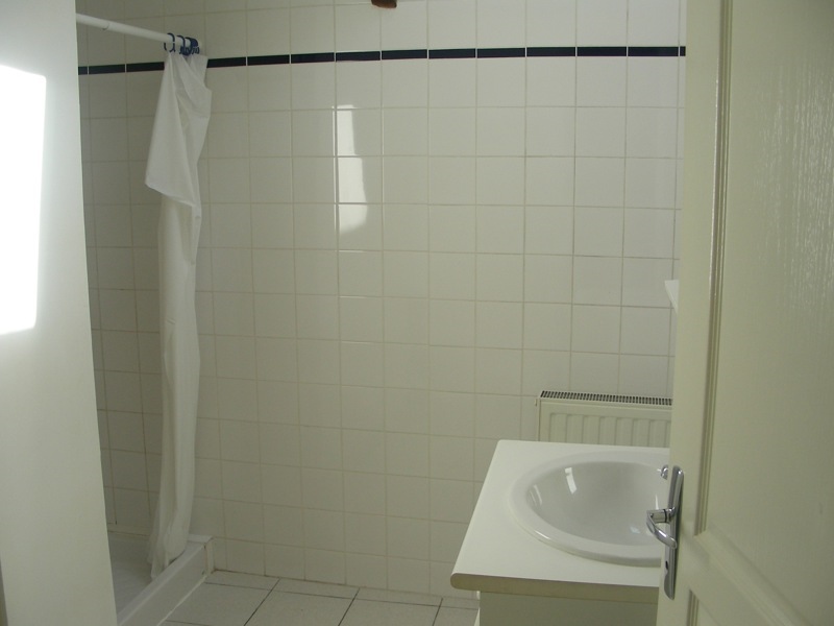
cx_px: 417
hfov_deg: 49.0
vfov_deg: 37.7
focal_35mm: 38
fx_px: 916
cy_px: 313
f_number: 3.5
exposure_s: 1/89
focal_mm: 6.3
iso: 50
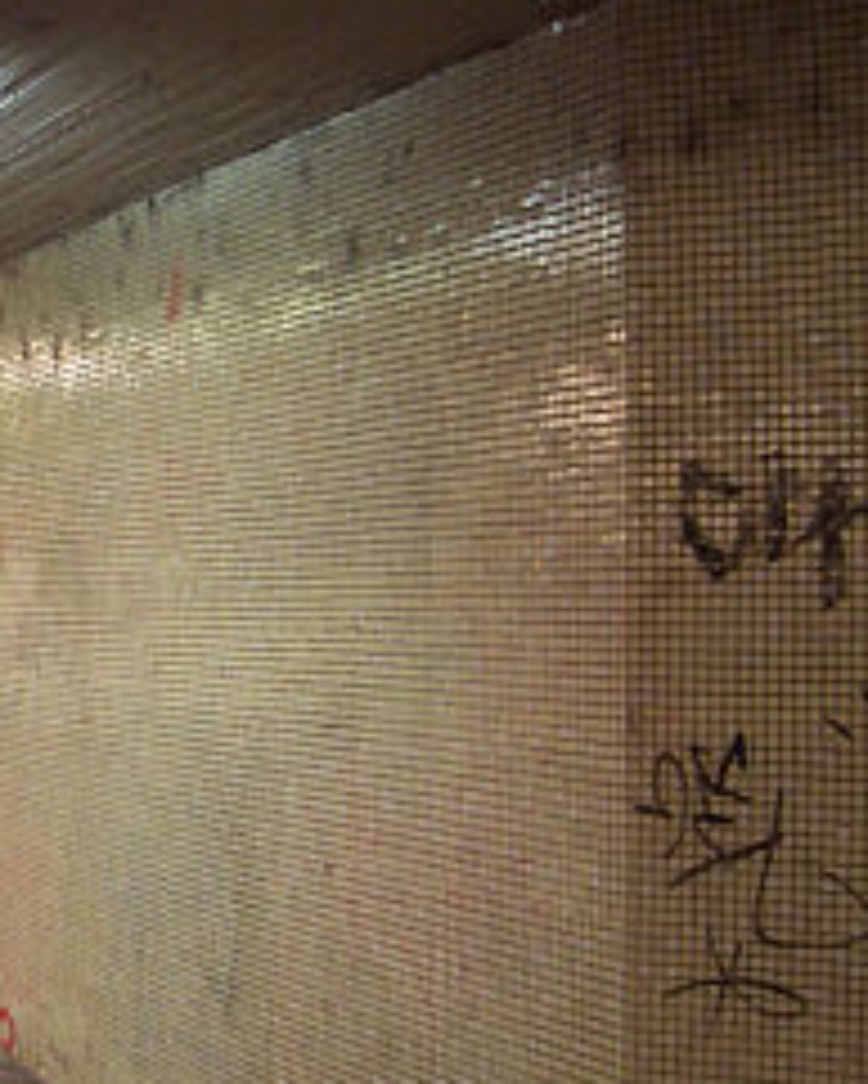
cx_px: 99
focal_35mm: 62
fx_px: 1990
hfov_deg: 24.0
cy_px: 576
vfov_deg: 30.5
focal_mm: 5.6
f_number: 2.7
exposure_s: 1/20
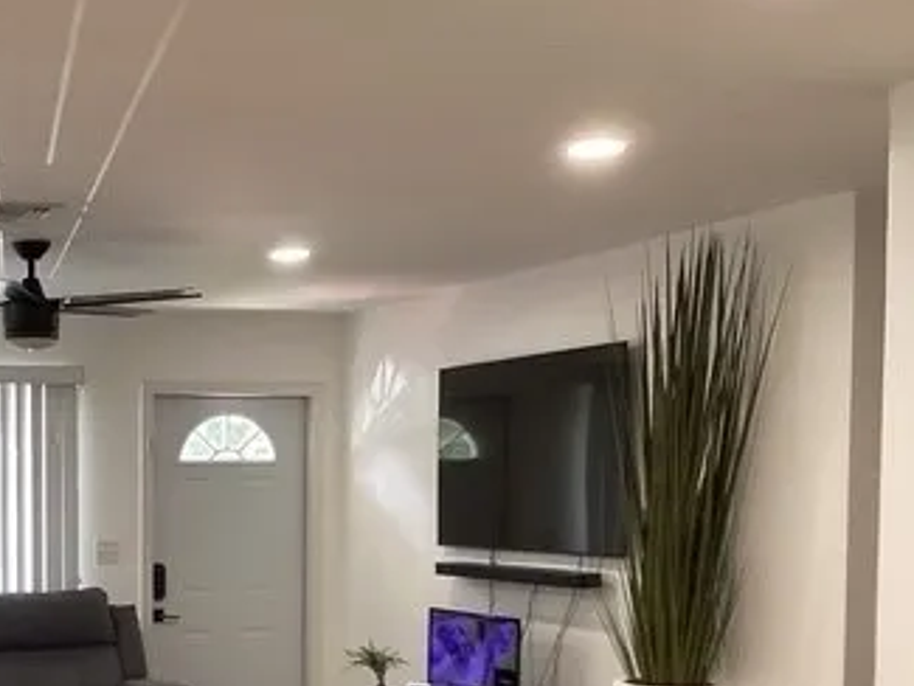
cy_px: 579
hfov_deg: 29.8
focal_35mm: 61
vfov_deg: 23.6
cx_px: 28
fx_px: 1611
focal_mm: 3.3
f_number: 2.4
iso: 100
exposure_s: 1/60
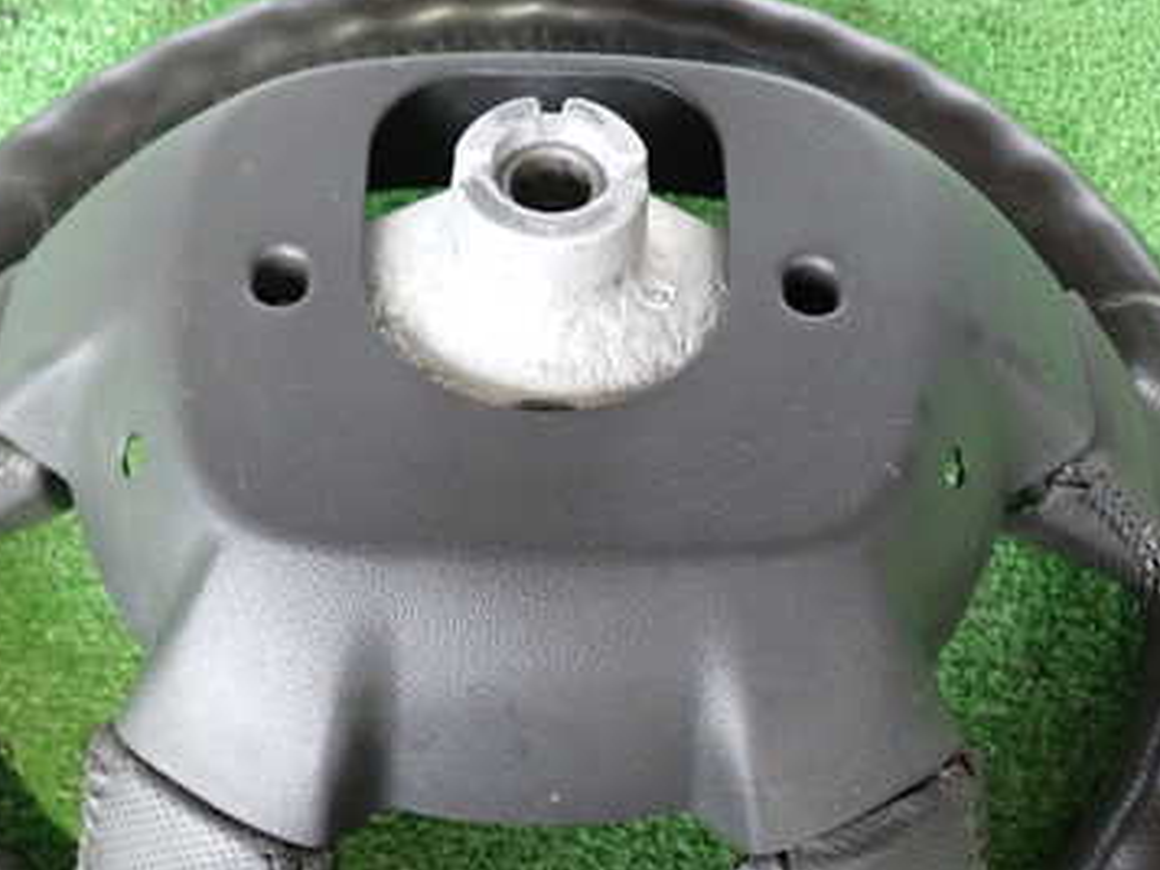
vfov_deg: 26.8
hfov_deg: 35.5
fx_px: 1810
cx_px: 508
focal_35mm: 54
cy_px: 596
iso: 800
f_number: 2.4
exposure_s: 1/30
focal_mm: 5.79
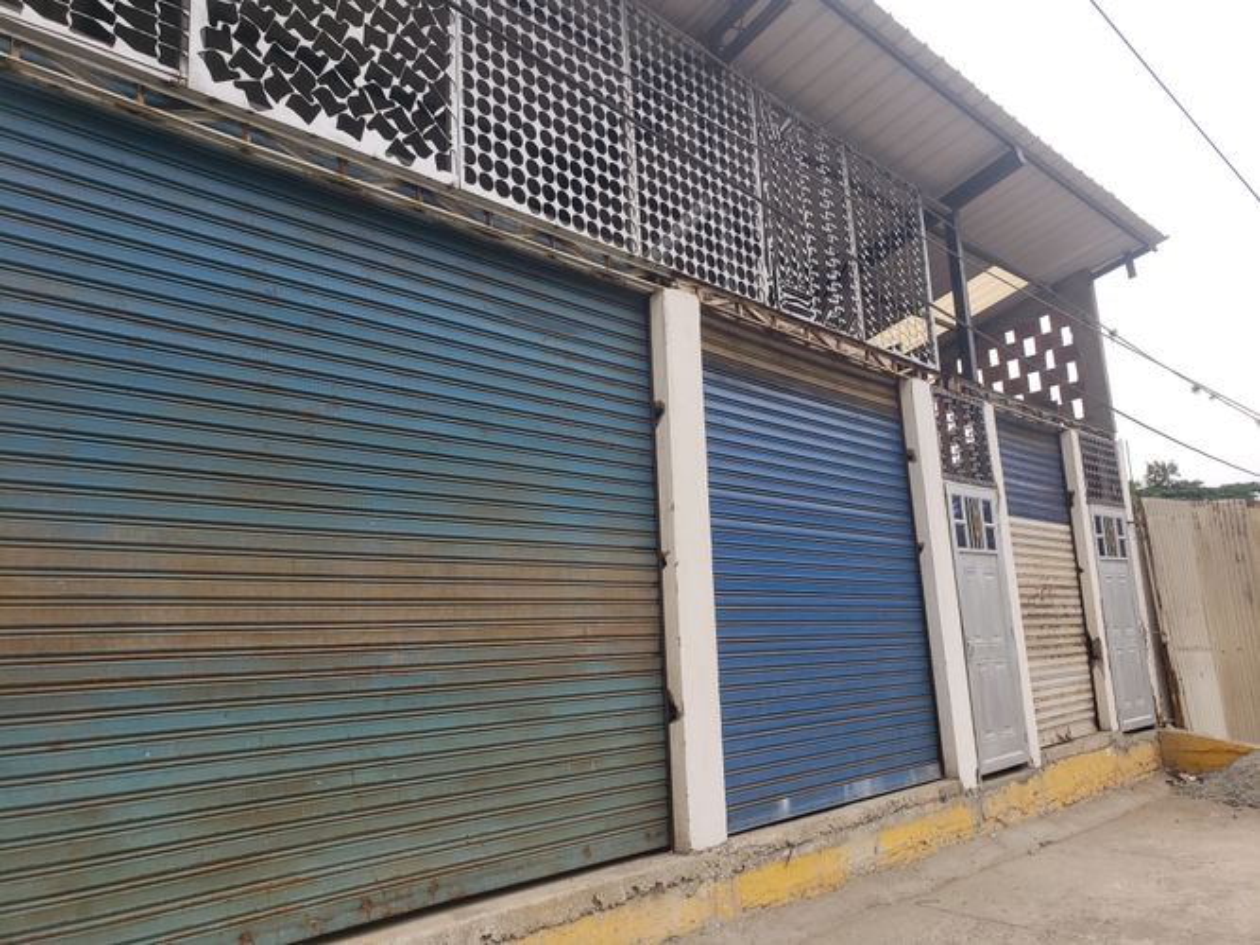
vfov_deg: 53.0
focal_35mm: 26
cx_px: 630
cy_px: 472
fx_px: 946
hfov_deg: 67.3
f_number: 2.4
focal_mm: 4.3
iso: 50
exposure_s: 1/720
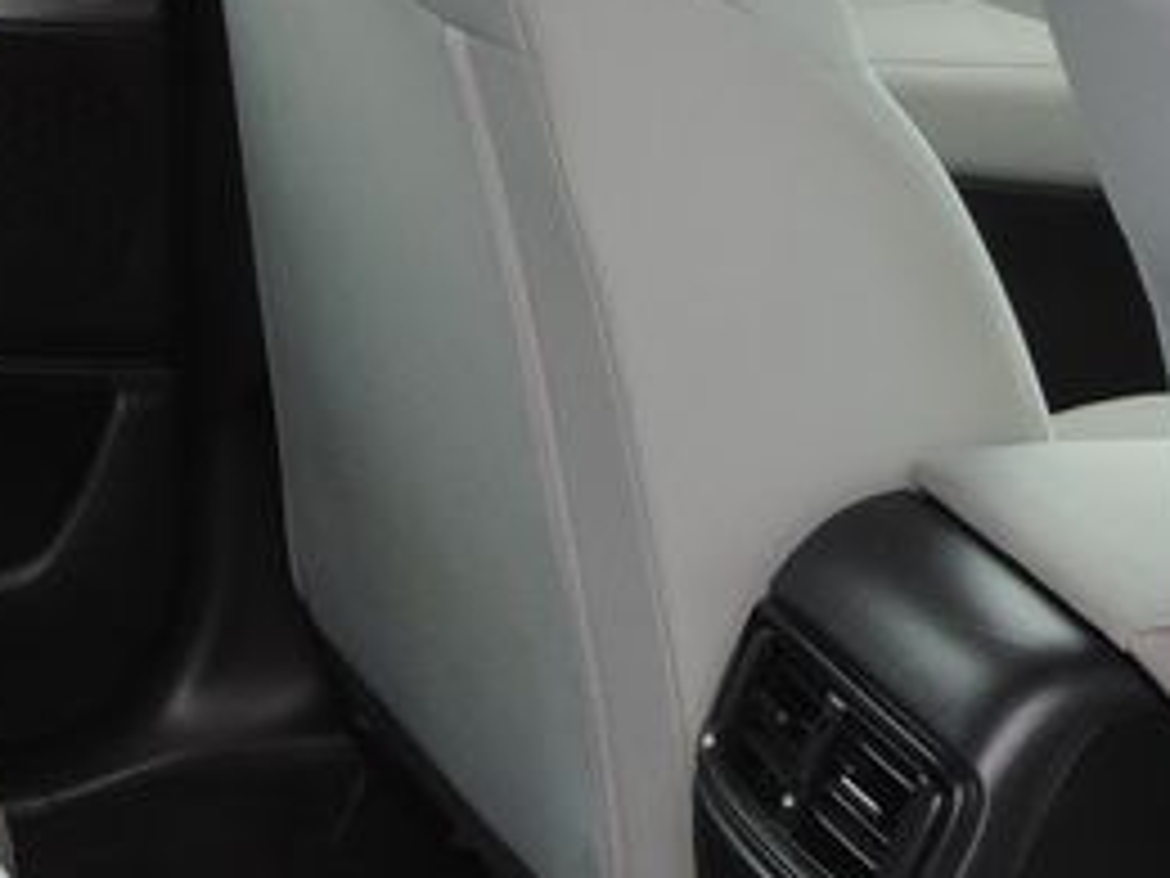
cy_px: 1058
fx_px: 3988
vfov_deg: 12.3
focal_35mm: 118
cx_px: 220
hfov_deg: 16.6
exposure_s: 1/60
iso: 80
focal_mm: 4.3
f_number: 3
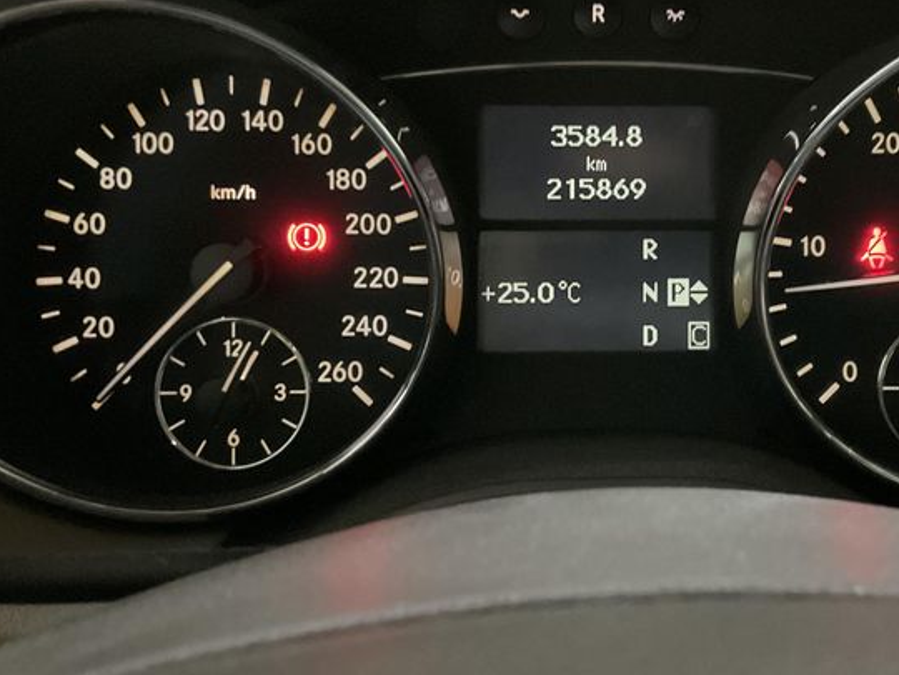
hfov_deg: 43.2
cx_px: 608
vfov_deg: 33.4
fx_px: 1117
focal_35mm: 43
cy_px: 242
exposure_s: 1/17
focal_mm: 3
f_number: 1.8
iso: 1250
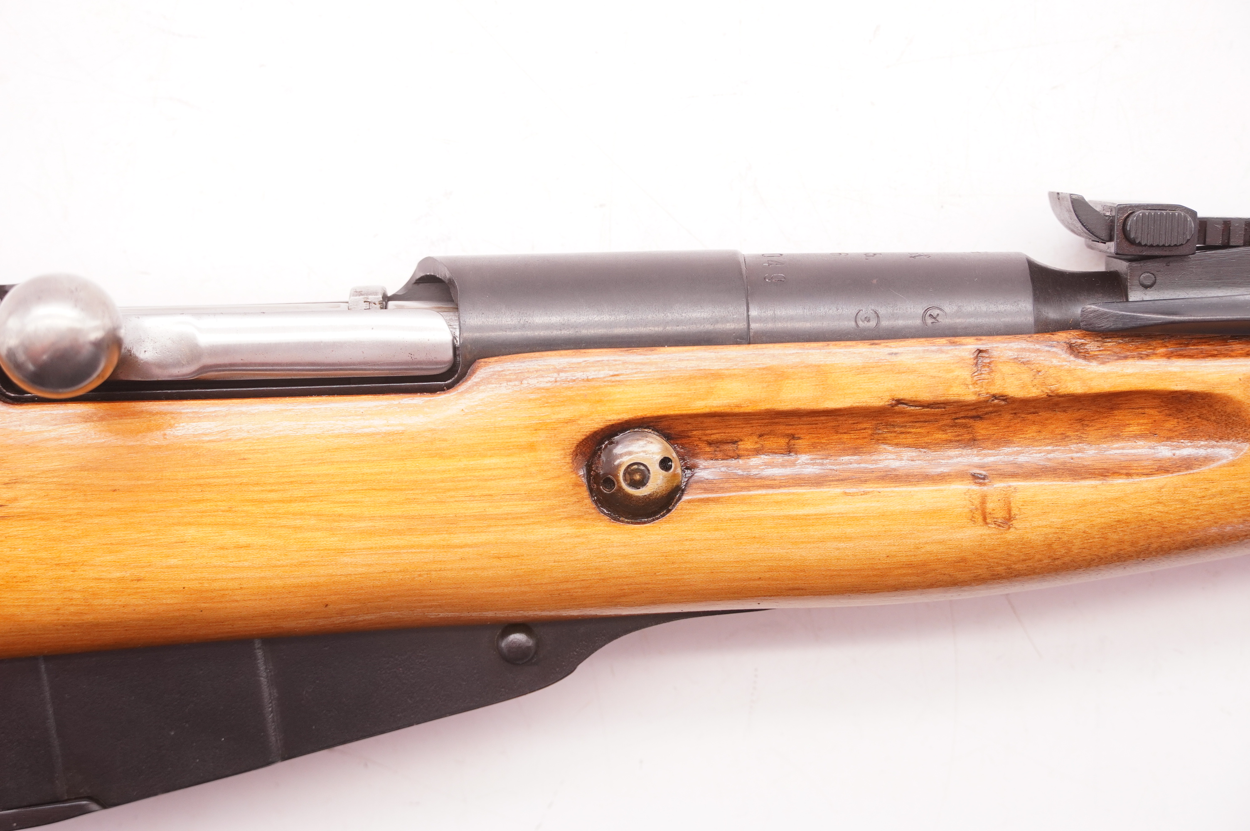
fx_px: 2290
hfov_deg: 30.5
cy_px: 416
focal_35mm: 66
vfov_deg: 20.6
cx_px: 625
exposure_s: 1/125
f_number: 5.6
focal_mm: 44
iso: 800
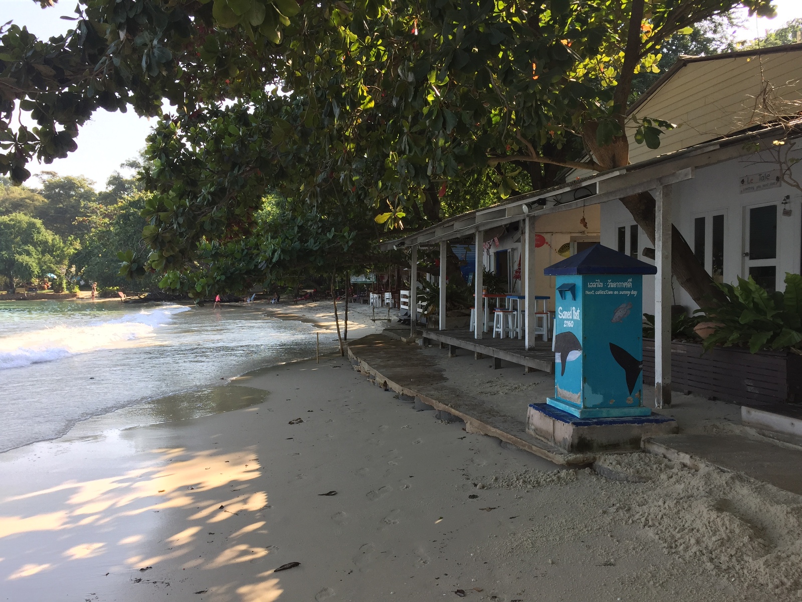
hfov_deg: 61.7
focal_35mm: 29
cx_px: 401
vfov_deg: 48.2
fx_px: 672
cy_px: 301
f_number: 2.2
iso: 32
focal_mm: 4.15
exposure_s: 1/408
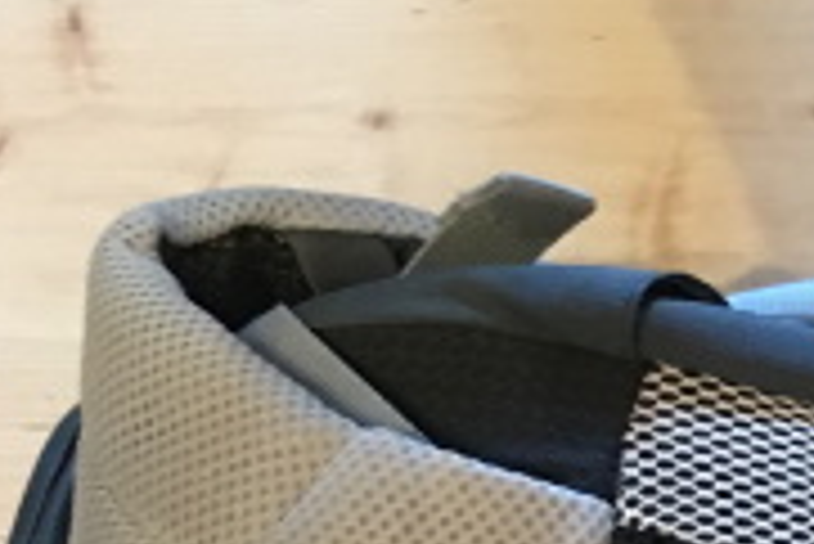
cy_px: 1084
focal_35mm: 133
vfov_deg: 9.6
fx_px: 3010
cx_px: 1664
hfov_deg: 13.2
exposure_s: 1/4
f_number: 2.2
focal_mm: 4.15
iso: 100
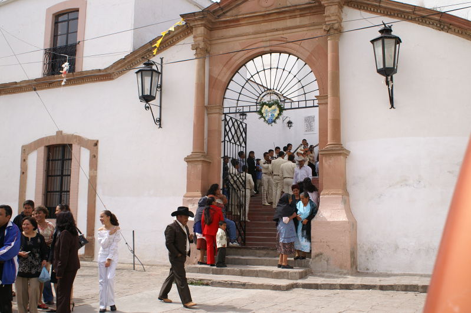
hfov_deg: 46.4
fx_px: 549
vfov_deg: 31.8
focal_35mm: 42
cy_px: 156
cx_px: 236
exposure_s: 1/400
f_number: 5.6
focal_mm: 28
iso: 100
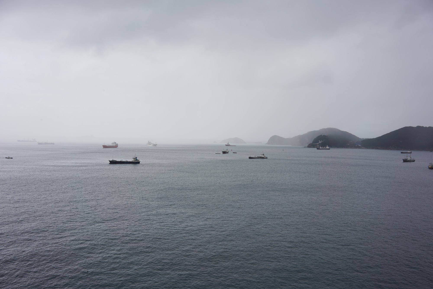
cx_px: 216
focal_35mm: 35
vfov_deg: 37.9
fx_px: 421
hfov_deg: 54.4
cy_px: 144
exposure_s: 1/80
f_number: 14
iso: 100
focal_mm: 35
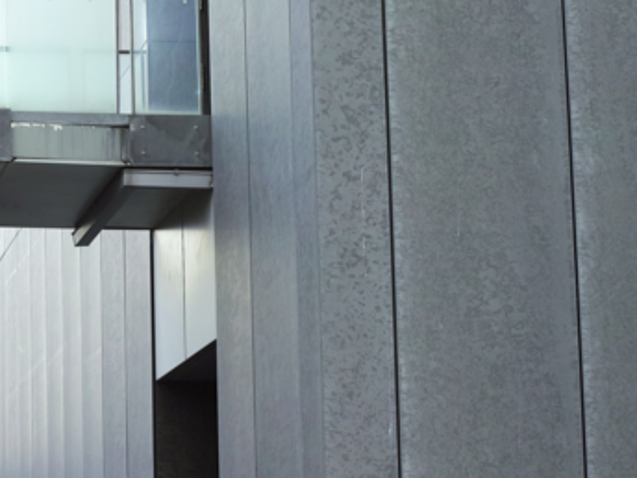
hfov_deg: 15.9
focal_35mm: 117
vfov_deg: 12.6
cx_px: -213
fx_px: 2153
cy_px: 371
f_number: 4.5
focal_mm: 30
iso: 100
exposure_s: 1/100
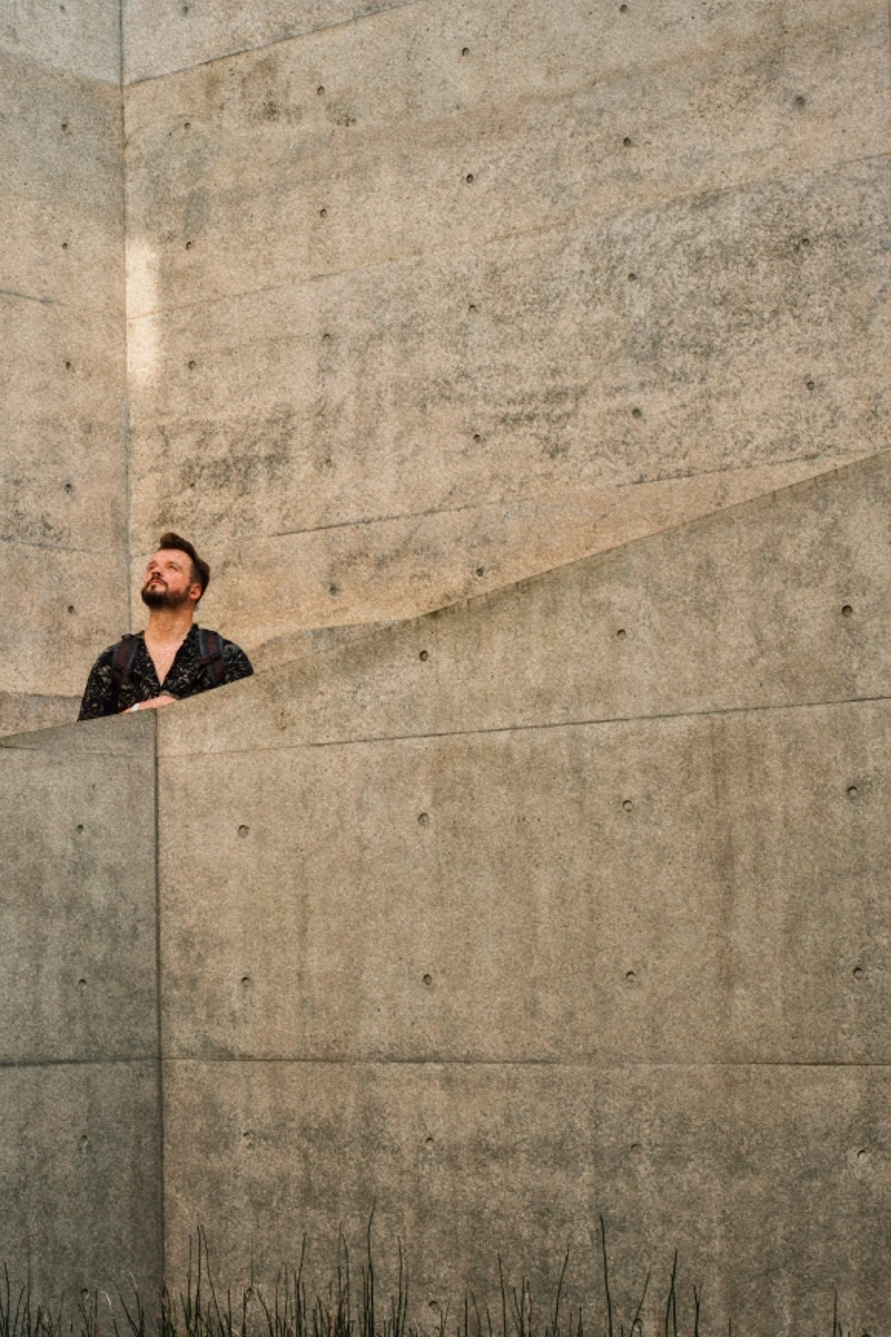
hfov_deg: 17.3
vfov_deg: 26.0
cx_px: 106
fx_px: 2896
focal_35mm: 78
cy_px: 762
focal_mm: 27
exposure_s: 1/40
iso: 320
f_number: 11
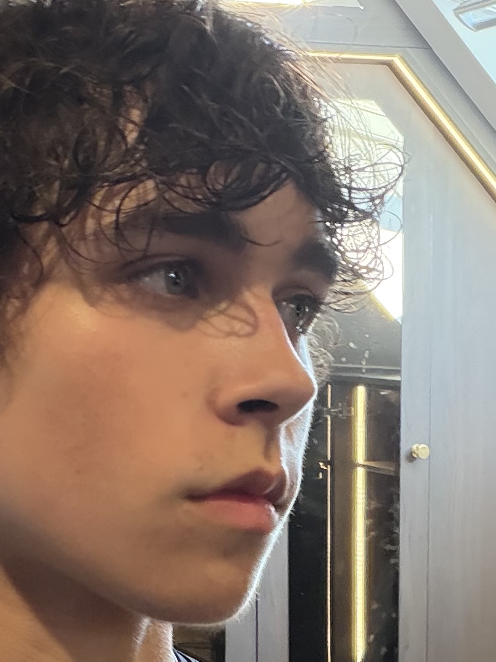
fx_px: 1490
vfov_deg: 24.7
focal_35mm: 78
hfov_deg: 18.7
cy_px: 514
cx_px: 107
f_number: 1.9
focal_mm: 2.71
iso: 250
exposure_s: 1/50
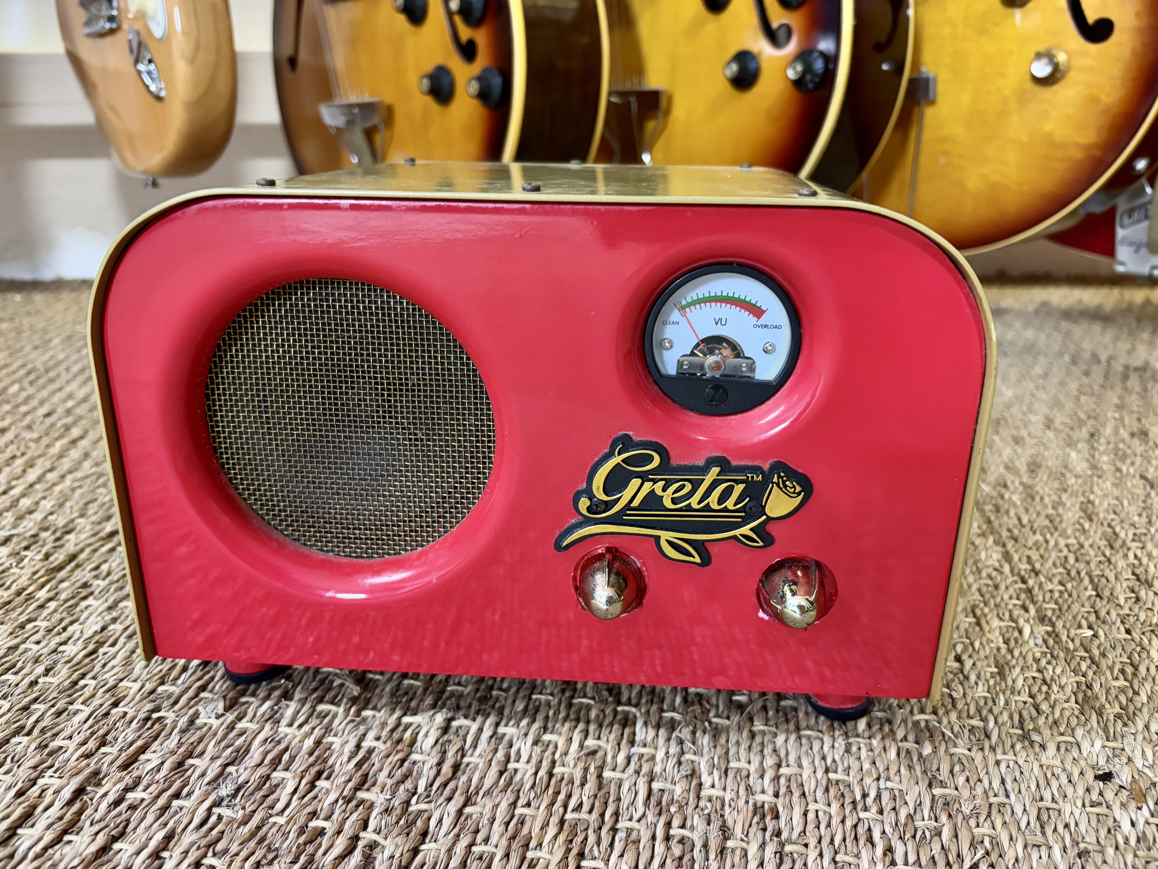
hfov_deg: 67.3
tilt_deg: -18.7
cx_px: 579
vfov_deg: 53.1
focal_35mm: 26
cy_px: 434
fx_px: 870
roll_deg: +0.5
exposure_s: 1/42
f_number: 1.6
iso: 500
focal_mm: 5.96
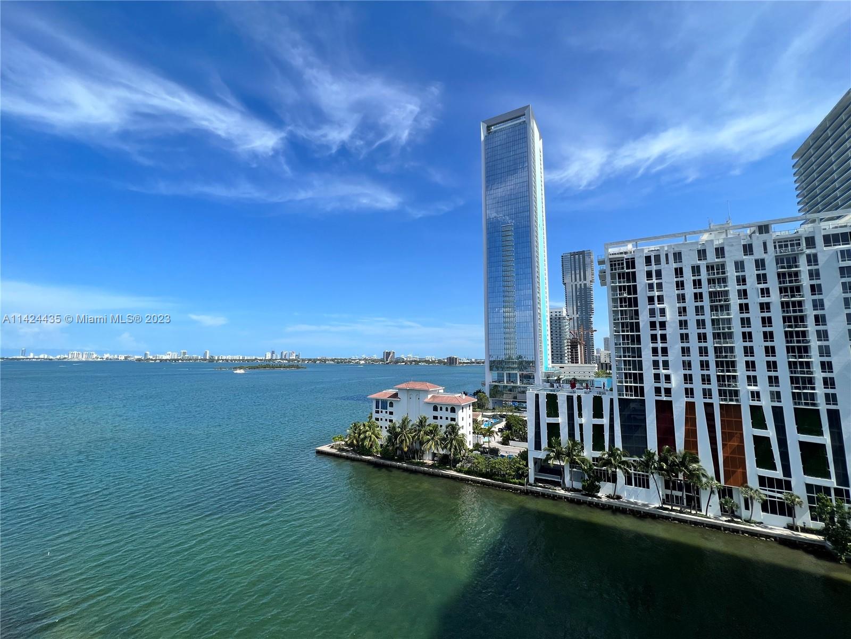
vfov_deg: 89.9
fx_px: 320
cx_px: 426
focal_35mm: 13
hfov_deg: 106.2
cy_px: 320
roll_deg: +0.6
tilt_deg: +5.9
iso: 32
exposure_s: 1/1980
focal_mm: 1.57
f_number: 1.8
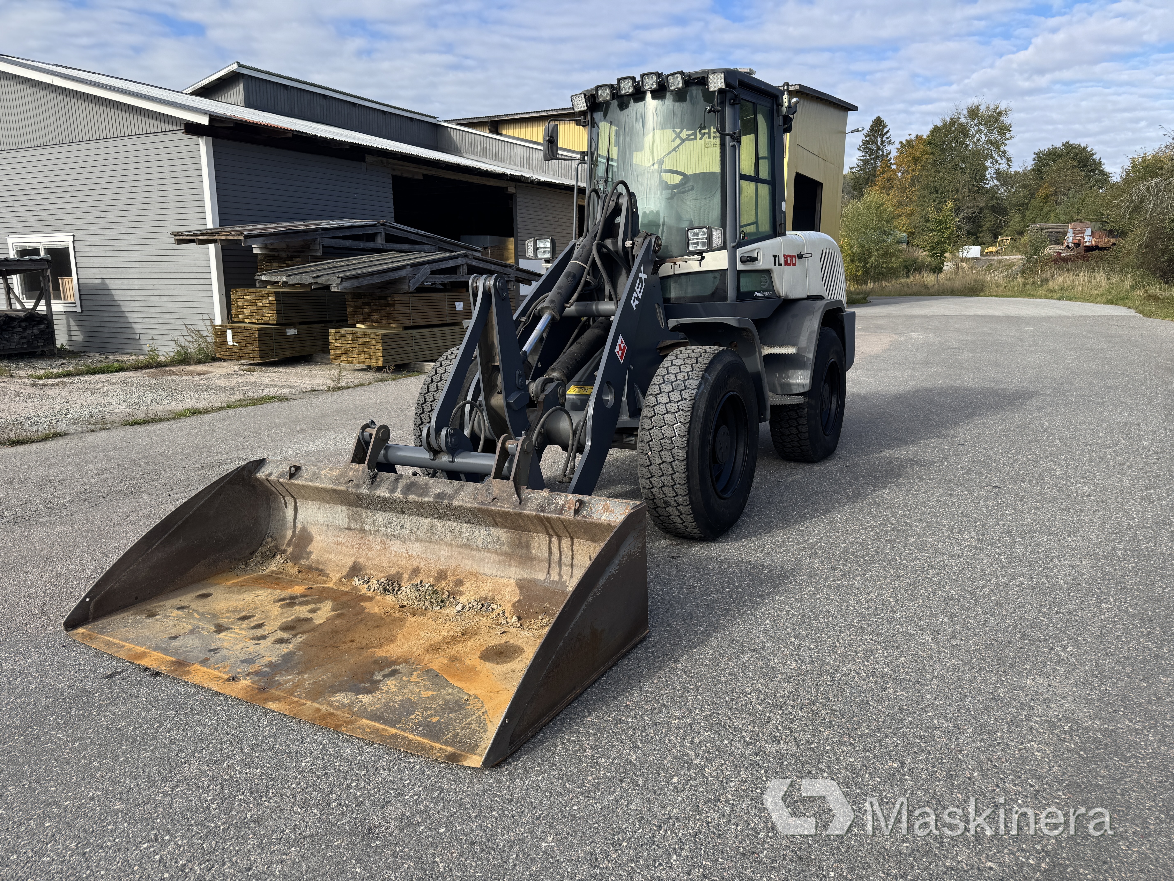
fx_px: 814
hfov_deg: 71.6
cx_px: 587
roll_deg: +0.6
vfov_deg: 56.8
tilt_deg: -8.9
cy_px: 440
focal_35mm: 24
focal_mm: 6.76
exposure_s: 1/2174
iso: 80
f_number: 1.78
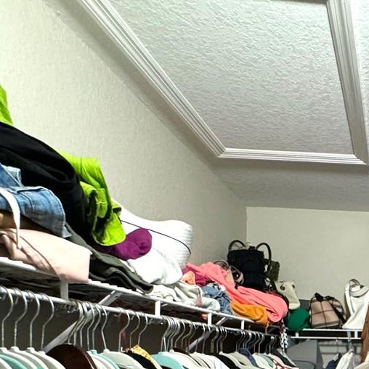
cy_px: 378
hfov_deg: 34.4
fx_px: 470
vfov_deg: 37.7
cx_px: 442
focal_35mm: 39
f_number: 2.2
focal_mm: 2.22
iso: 500
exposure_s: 1/60
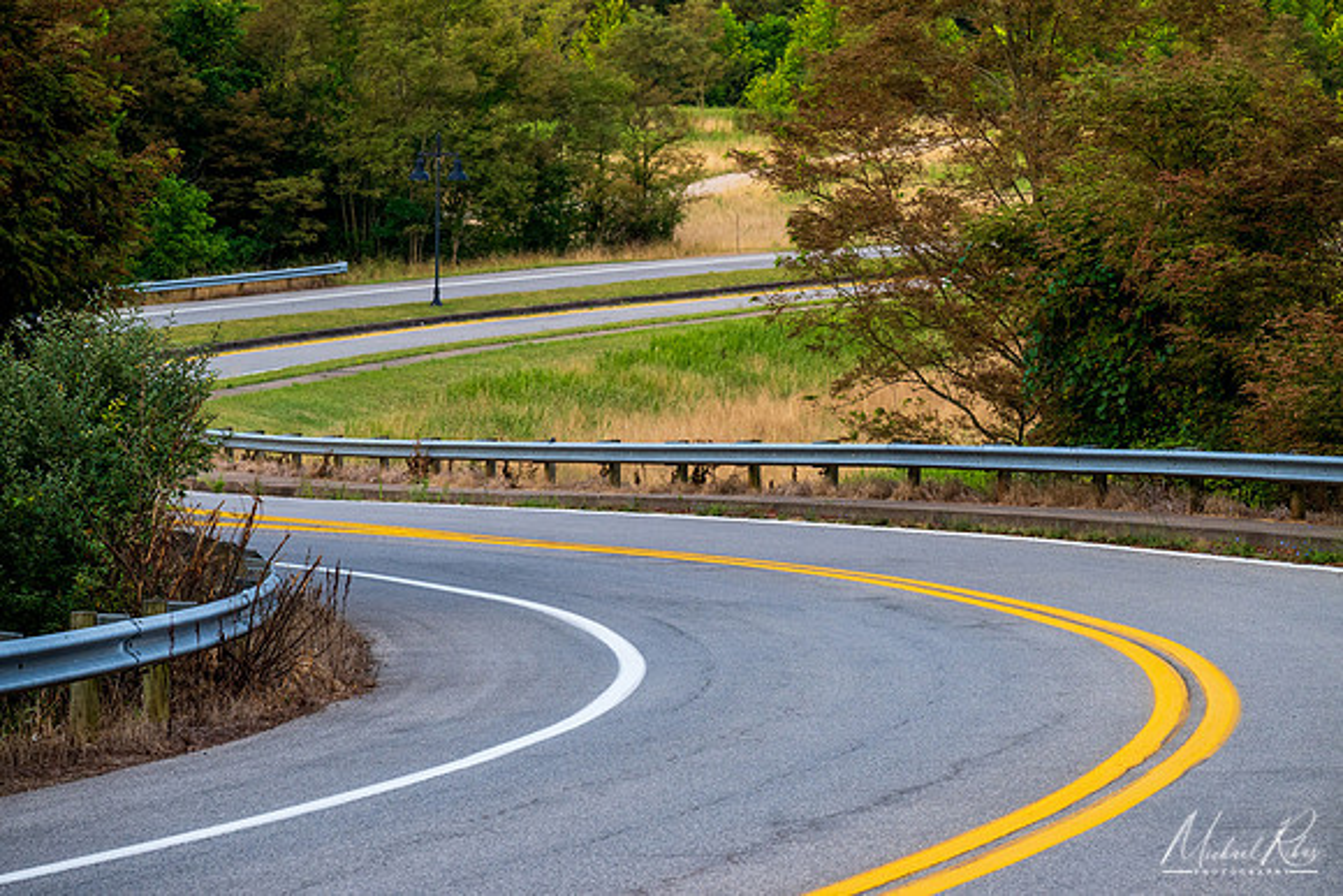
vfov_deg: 7.3
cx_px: 672
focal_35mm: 188
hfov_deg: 11.0
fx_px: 6996
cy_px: 448
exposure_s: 1/200
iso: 450
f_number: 8
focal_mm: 125
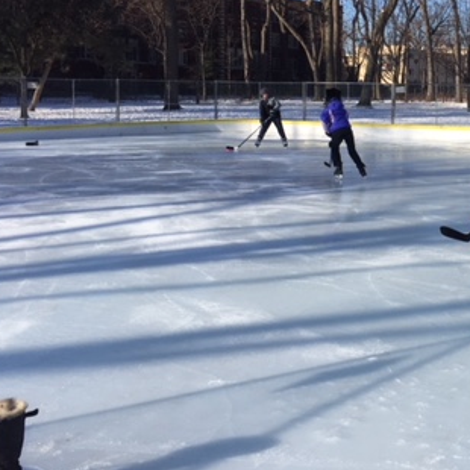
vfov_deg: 31.8
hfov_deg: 30.5
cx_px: 438
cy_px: 133
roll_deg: -0.6
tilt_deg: -4.1
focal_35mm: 53
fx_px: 814
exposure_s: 1/1980
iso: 32
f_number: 2.2
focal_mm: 4.15
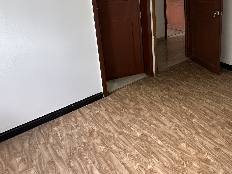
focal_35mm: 29
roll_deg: -1.1
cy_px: 27
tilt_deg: -13.1
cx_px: 205
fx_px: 194
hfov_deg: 54.5
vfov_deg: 45.0
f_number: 2.2
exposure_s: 1/120
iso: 250
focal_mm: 2.22
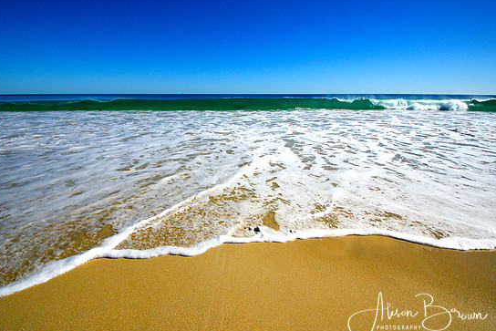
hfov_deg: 96.6
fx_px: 220
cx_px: 236
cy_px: 171
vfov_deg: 73.8
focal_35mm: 16
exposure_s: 1/1000
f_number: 10
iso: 200
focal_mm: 10
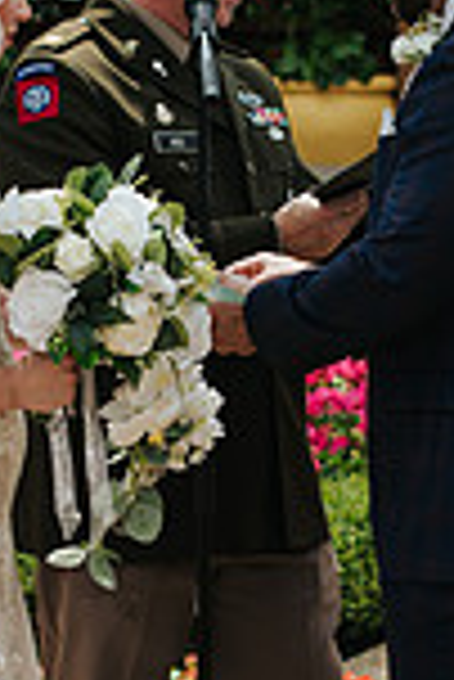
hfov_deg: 6.1
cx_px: 126
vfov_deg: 9.1
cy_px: 447
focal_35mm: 225
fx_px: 4246
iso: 125
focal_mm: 50
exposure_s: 1/1000
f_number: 3.5
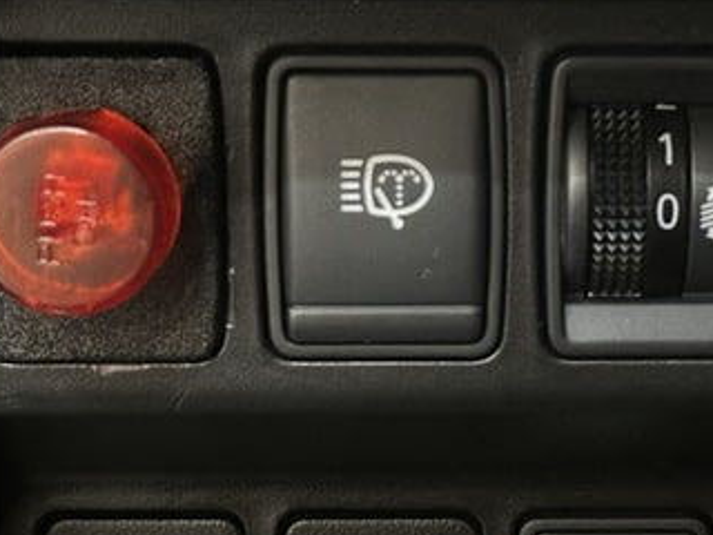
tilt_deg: -16.2
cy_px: 286
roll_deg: -1.4
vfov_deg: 11.0
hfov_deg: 14.5
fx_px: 2781
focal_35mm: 135
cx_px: 579
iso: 1250
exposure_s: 1/15
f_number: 1.78
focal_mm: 6.86
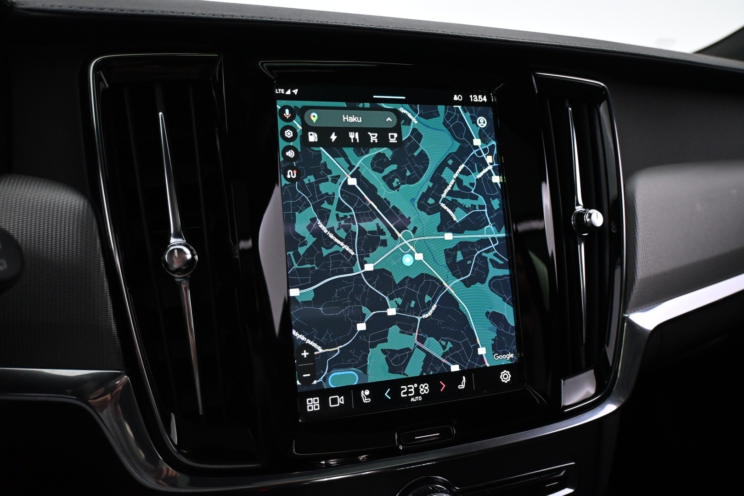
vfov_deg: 44.6
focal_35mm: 29
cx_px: 372
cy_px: 248
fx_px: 604
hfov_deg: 63.2
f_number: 3.8
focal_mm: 19.5
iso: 3200
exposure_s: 1/80
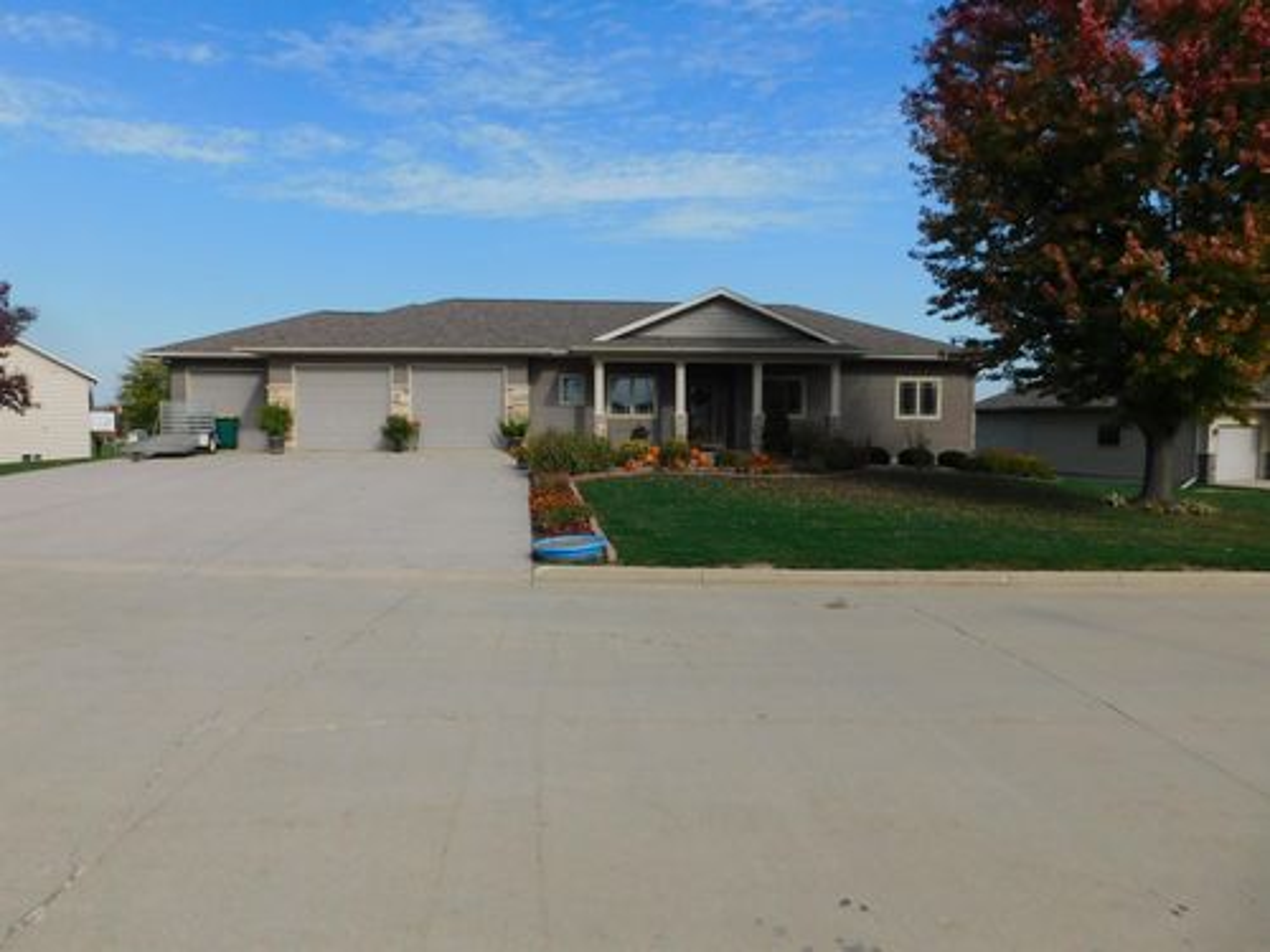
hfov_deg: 73.9
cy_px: 476
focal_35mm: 23
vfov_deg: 58.9
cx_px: 635
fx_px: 844
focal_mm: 4
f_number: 6
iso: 125
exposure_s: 1/640
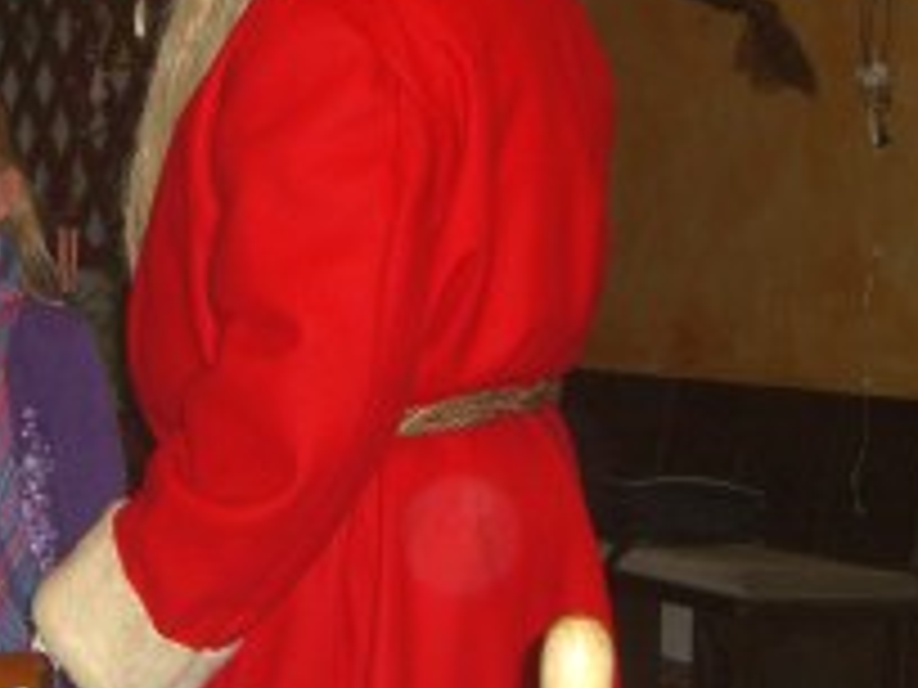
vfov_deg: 12.7
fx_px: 3076
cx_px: 148
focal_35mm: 116
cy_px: 202
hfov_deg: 16.8
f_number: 3.6
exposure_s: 1/60
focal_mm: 11.8
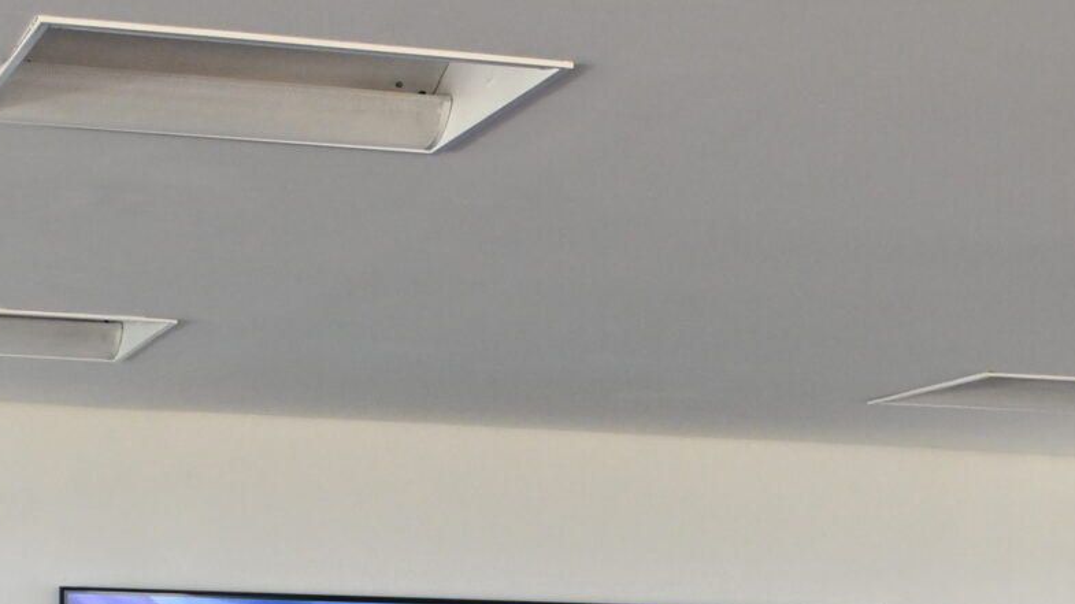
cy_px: 1102
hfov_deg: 17.2
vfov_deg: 9.4
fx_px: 3505
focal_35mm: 123
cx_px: 920
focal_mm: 24
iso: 800
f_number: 10
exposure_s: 1/80
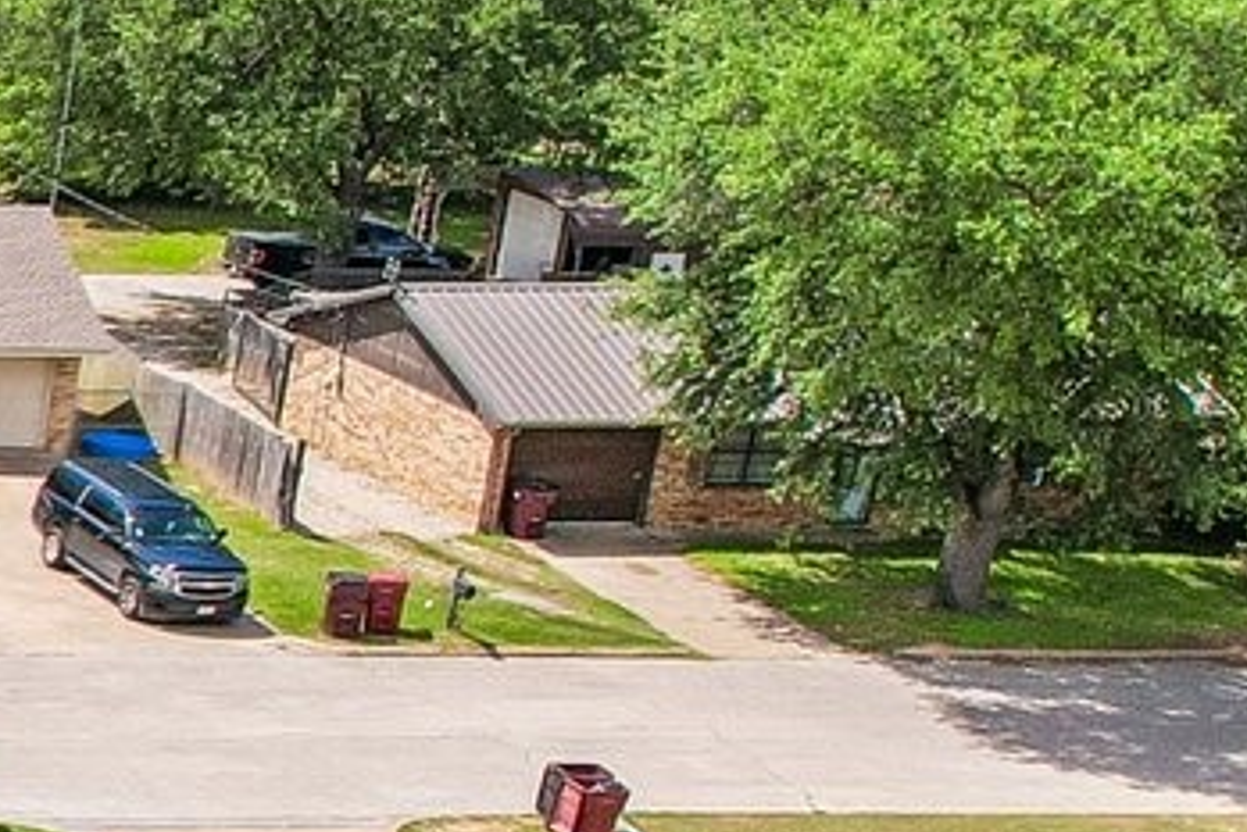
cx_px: -1804
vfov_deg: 10.5
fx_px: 4470
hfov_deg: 12.3
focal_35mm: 129
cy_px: 980
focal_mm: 8.4
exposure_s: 1/1600
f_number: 2.8
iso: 110
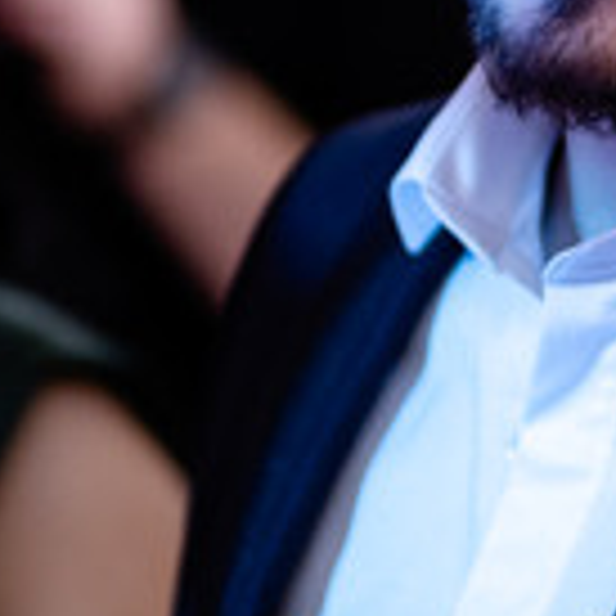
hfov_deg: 3.5
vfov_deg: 3.5
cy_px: -128
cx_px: 683
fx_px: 10207
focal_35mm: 507
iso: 800
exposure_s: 1/250
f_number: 1.8
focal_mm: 85
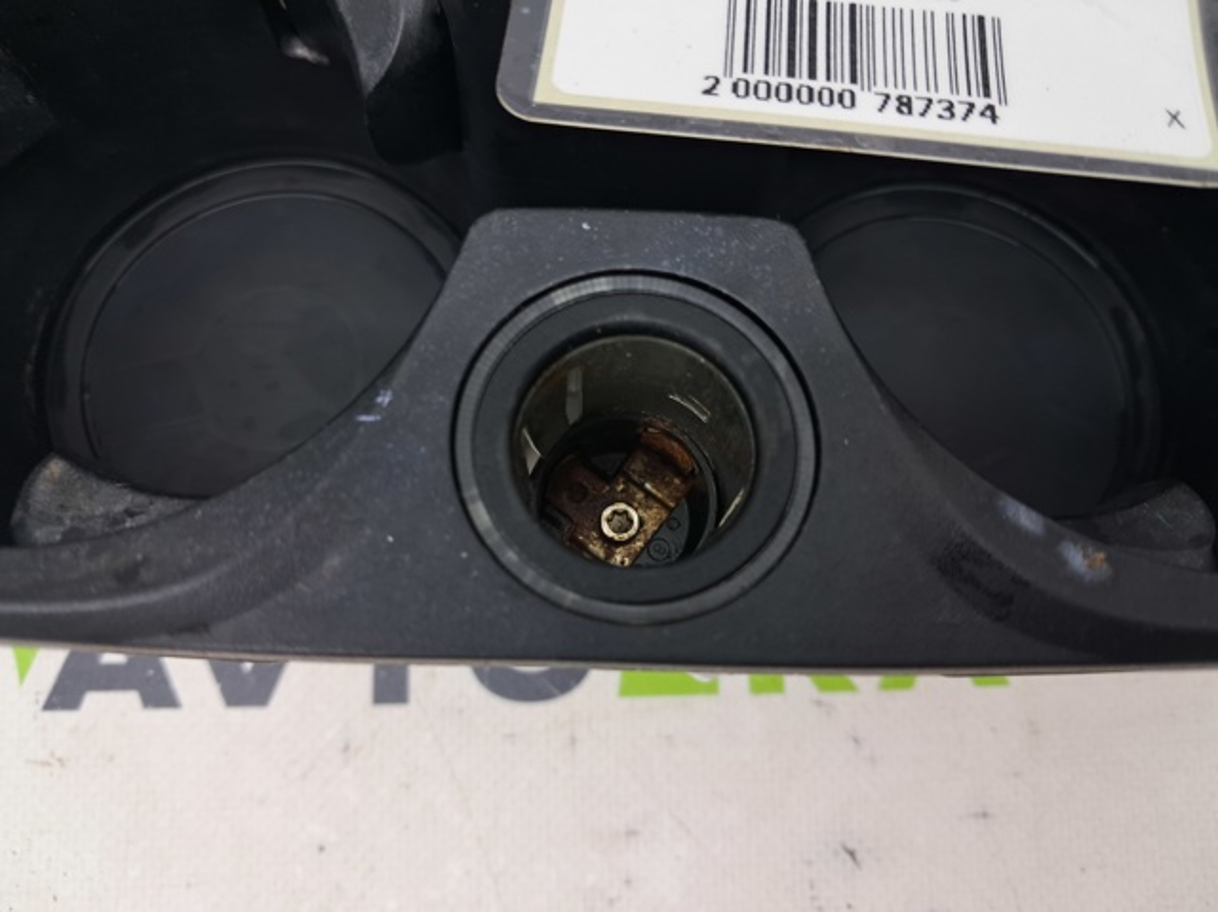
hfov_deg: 65.4
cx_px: 609
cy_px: 456
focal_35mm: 27
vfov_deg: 51.3
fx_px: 949
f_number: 1.8
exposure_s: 1/50
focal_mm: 4
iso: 50
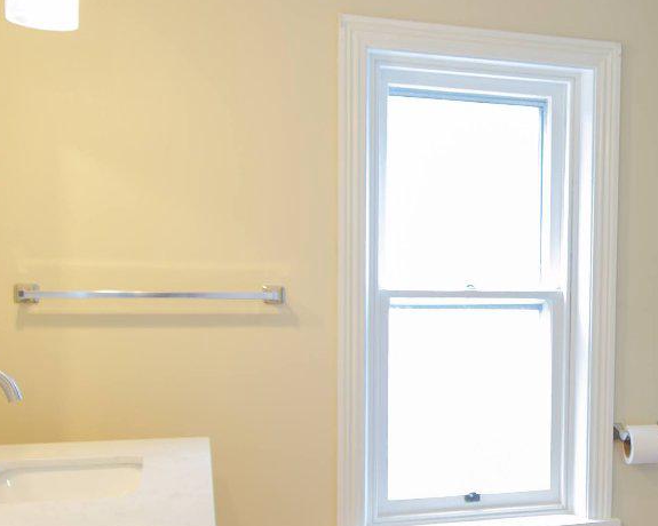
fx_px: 974
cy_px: 340
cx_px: 538
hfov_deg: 35.9
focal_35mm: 50
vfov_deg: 30.1
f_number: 5
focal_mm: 10
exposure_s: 1/10
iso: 200
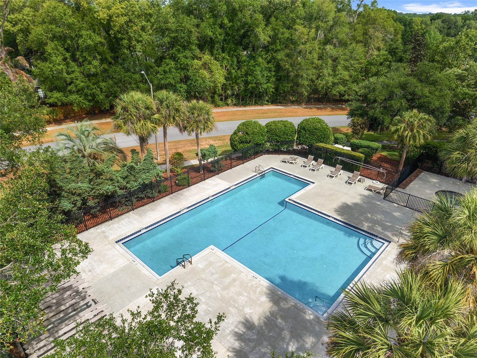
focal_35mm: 24
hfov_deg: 71.6
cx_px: 238
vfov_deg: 56.8
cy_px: 179
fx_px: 331
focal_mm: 8.67
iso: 140
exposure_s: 1/2000
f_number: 1.8
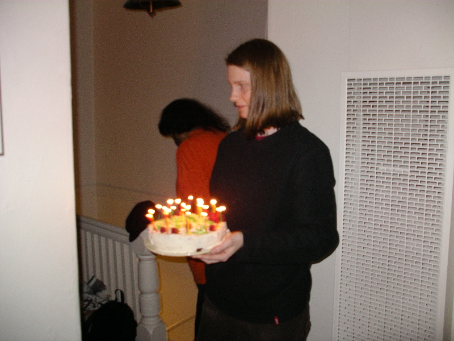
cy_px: 170
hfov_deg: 50.1
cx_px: 227
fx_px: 485
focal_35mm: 37
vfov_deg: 38.7
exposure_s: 1/40
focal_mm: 7.8
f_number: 2.8
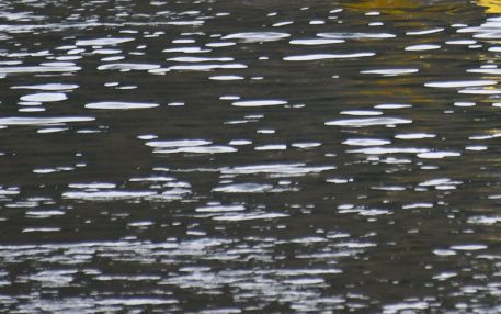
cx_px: 693
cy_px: -146
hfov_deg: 2.8
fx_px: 10231
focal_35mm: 749
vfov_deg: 1.8
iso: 360
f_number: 5.6
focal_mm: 140
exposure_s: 1/1000
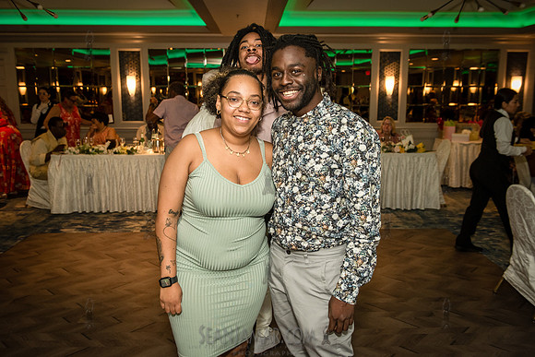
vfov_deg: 41.1
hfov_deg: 58.7
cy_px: 178
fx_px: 476
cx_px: 268
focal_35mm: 32
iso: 1600
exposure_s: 1/160
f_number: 3.5
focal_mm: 32
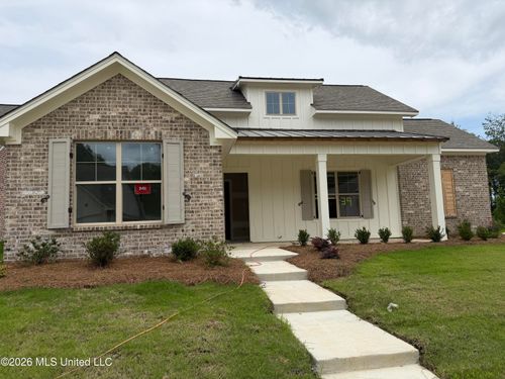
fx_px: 350
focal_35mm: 24
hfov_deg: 71.6
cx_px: 252
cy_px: 190
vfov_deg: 56.8
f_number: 1.78
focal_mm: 6.76
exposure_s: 1/6173
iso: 80
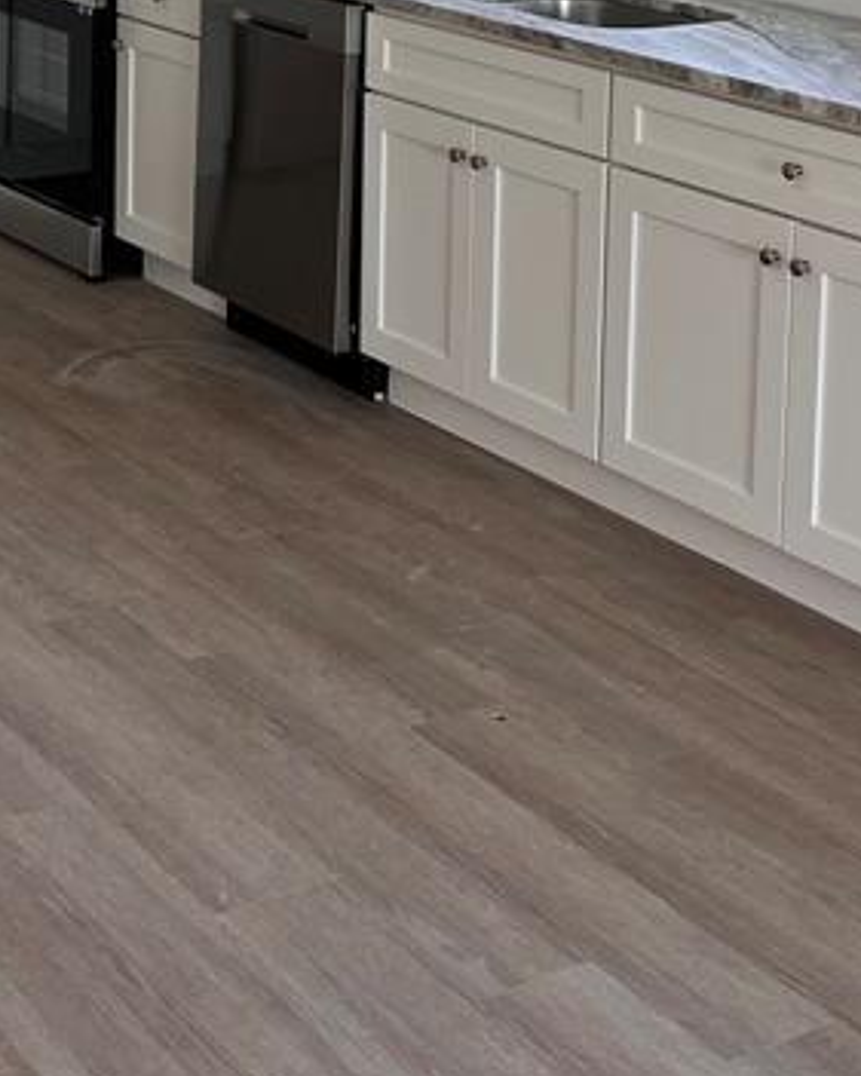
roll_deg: -0.7
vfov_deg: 24.2
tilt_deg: -7.4
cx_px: 141
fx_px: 2356
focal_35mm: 74
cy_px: -83
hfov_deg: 20.4
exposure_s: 1/121
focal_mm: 5.7
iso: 100
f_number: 1.5
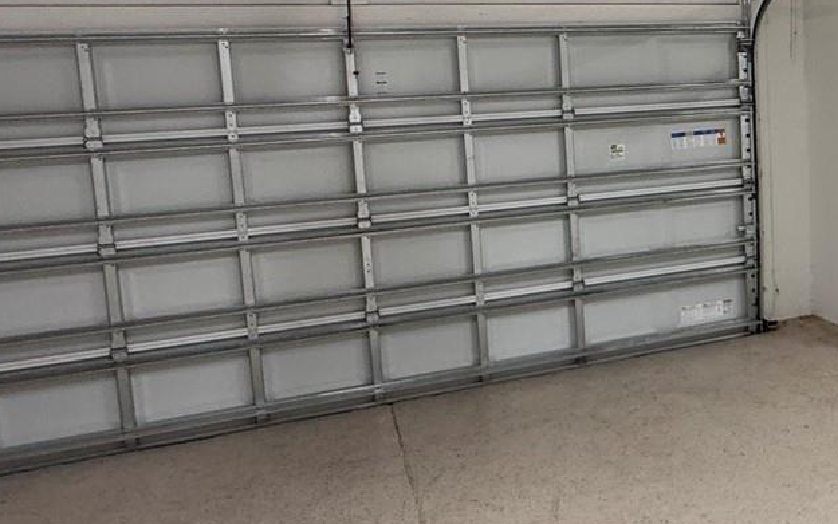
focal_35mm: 38
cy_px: 166
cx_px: 715
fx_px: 868
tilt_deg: -7.5
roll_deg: +3.3
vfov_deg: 33.3
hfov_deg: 47.6
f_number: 2.2
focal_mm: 2.22
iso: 250
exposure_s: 1/60
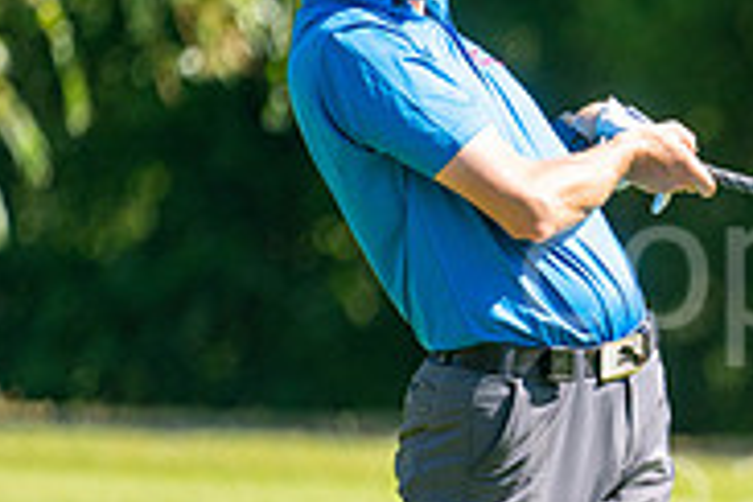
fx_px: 19869
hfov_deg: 2.2
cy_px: 529
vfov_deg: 1.4
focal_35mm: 950
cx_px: 1062
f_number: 4.5
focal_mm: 300
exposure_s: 1/1000
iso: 250
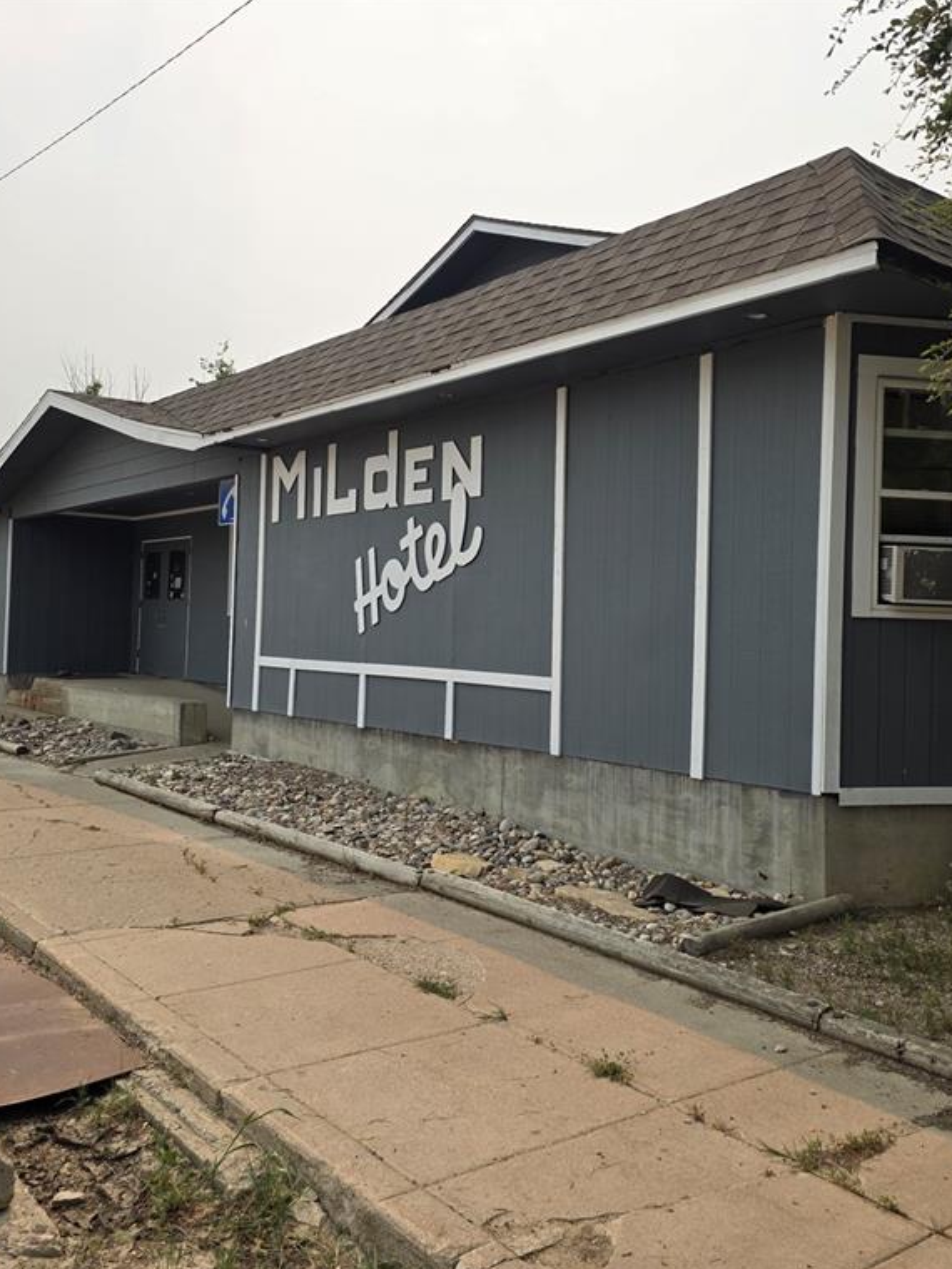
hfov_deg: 45.3
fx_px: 1137
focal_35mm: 31
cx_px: 541
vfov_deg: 58.4
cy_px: 634
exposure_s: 1/7333
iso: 80
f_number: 1.7
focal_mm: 6.3
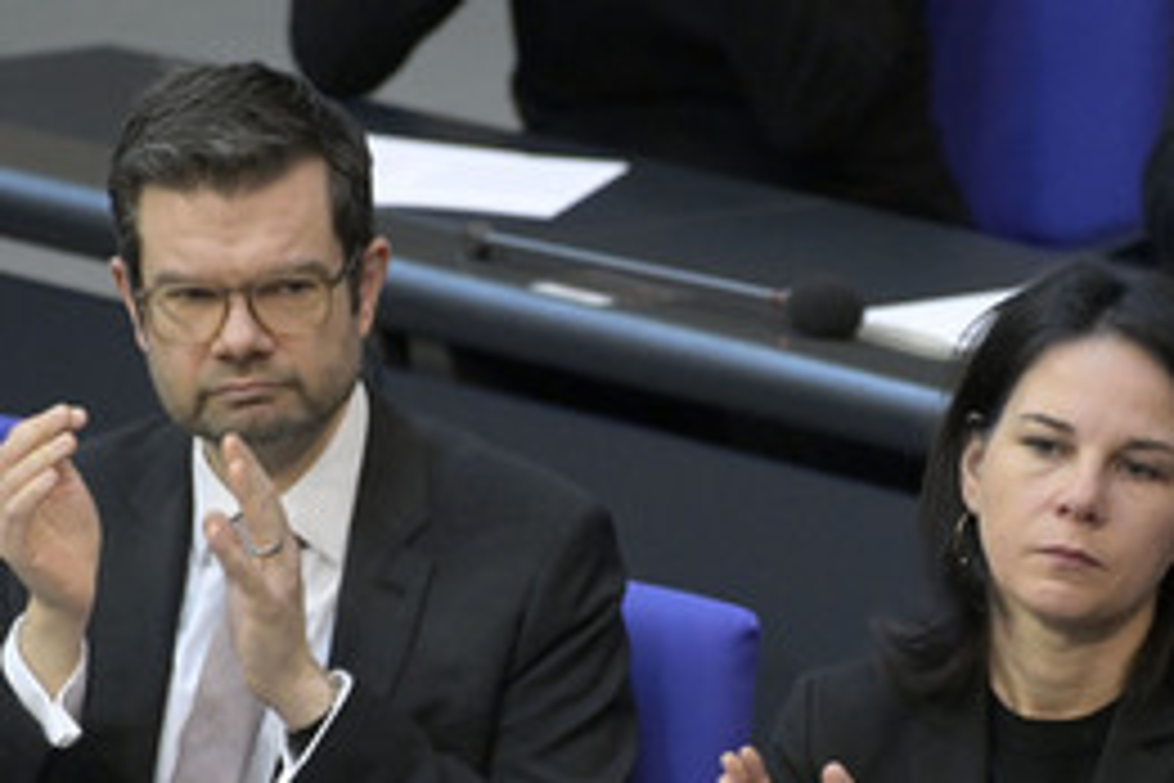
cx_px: 690
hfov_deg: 2.4
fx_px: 28141
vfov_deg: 1.6
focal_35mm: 863
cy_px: 639
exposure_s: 1/320
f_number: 5.6
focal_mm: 500
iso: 10000
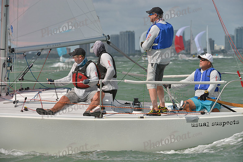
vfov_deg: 6.9
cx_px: 122
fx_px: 1350
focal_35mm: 200
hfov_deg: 10.3
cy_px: 81
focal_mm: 200
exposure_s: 1/1250
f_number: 9
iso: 280
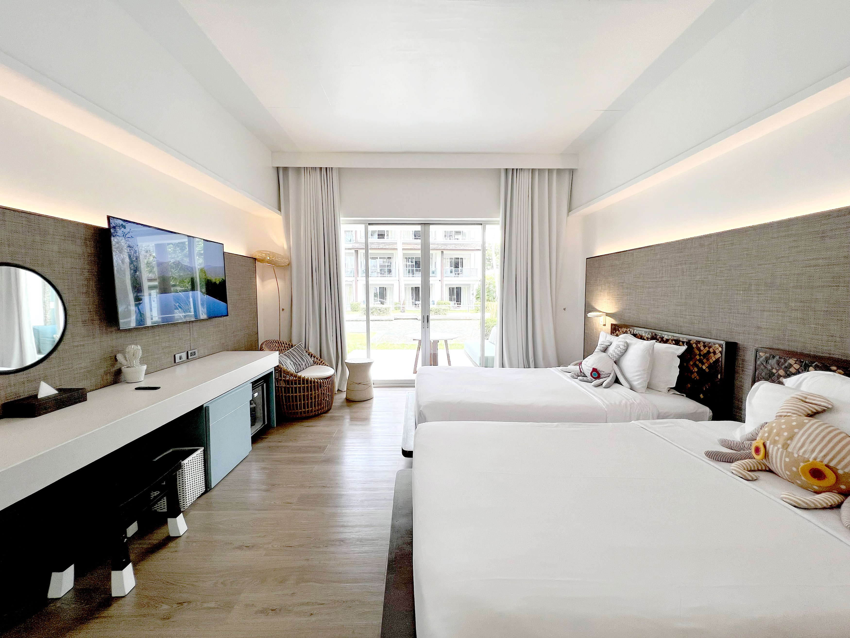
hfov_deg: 106.2
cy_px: 319
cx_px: 425
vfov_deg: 89.9
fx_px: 319
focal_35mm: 13
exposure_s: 1/126
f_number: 1.8
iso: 32
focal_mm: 1.57
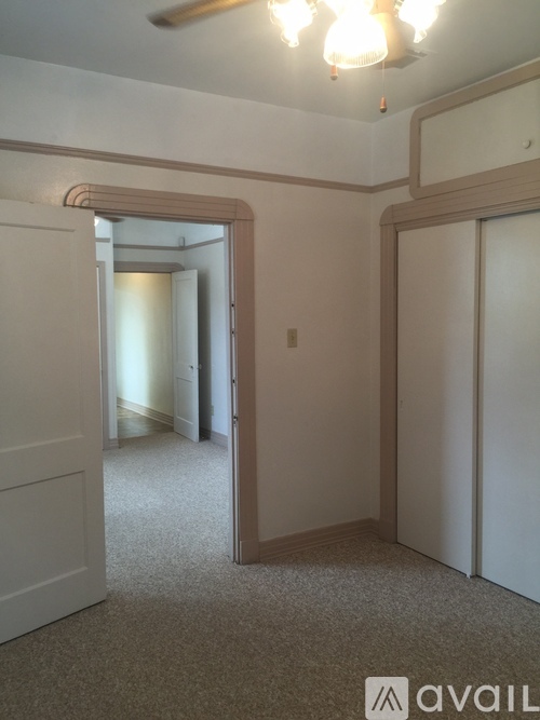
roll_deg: +0.0
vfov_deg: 61.7
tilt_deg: -3.1
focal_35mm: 29
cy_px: 360
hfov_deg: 48.2
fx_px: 603
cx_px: 270
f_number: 2.2
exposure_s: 1/15
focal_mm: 4.15
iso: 40
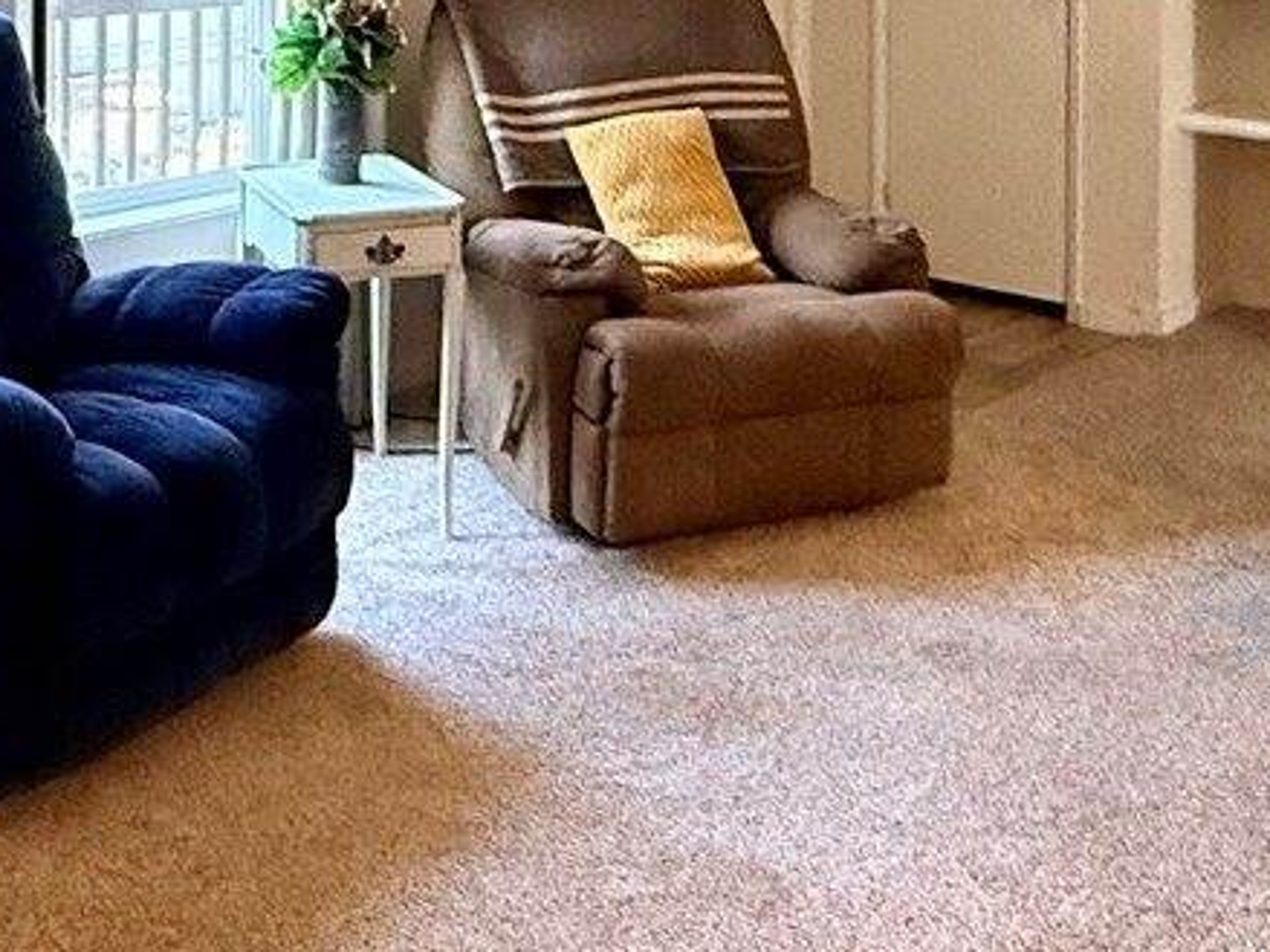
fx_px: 1871
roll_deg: +0.0
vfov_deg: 25.8
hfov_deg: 37.5
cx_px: 610
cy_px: -168
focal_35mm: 51
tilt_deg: +0.0
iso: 640
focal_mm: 2.22
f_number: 2.2
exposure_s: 1/120
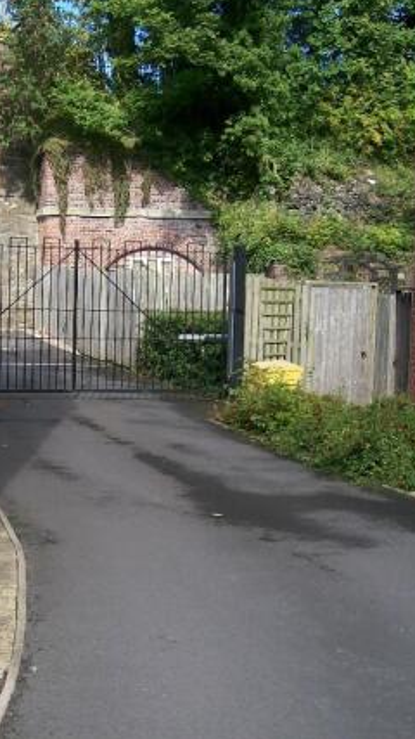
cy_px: 366
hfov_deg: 22.8
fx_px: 1018
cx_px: 99
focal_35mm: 52
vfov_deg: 39.9
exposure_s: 1/597
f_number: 2.8
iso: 80
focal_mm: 5.8
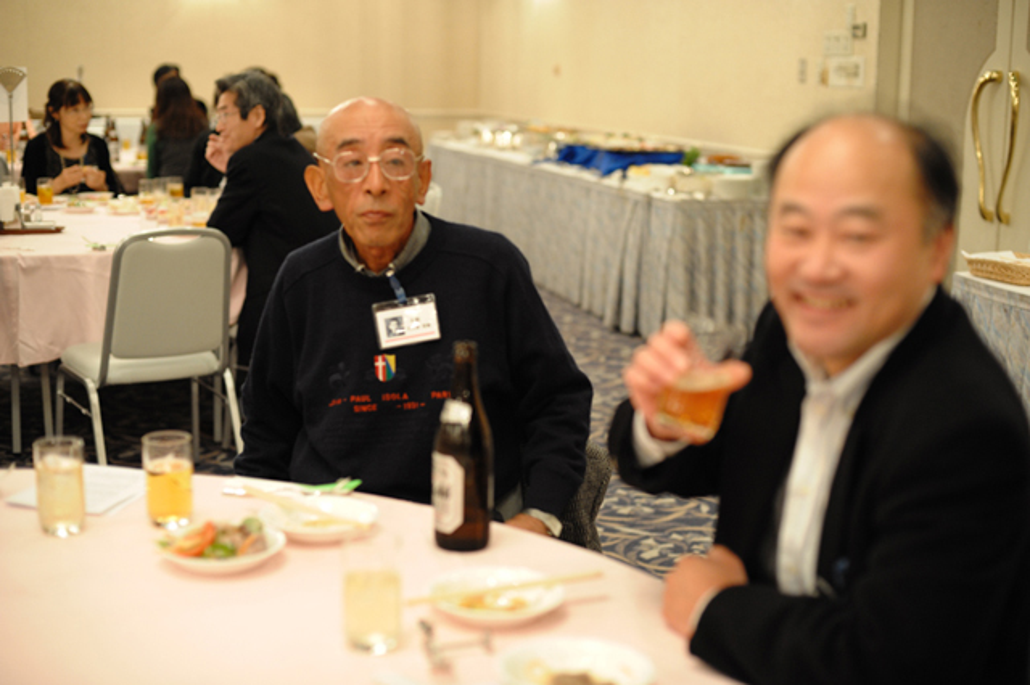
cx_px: 515
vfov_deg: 27.0
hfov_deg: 39.6
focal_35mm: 50
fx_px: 1430
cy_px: 342
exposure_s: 1/100
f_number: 2.8
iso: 1600
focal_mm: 50
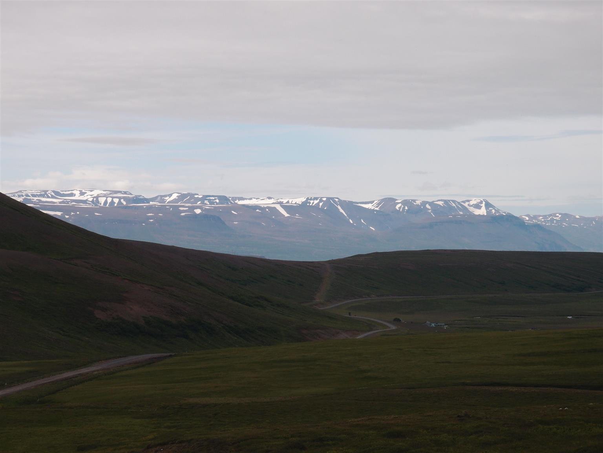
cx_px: 302
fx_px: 1951
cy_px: 226
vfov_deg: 13.2
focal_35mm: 112
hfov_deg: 17.6
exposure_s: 1/800
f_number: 5.6
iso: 100
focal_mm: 24
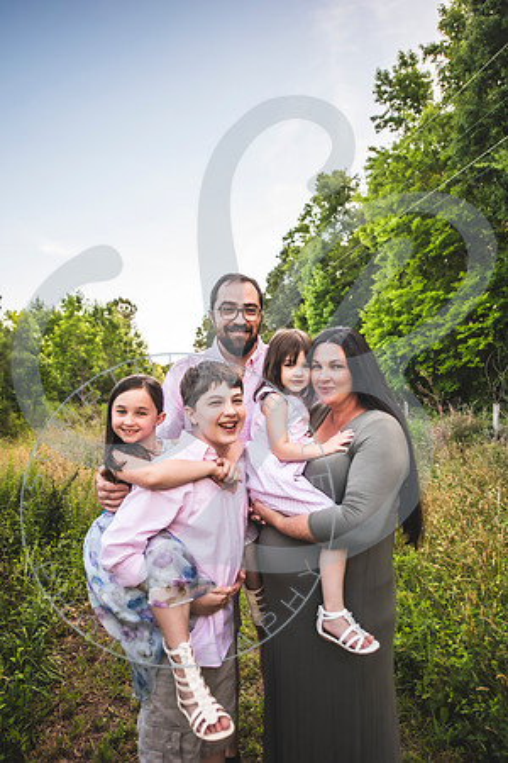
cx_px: 254
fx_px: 508
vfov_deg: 73.7
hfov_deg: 53.1
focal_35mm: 24
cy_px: 382
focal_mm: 24
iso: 100
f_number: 2.8
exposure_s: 1/125
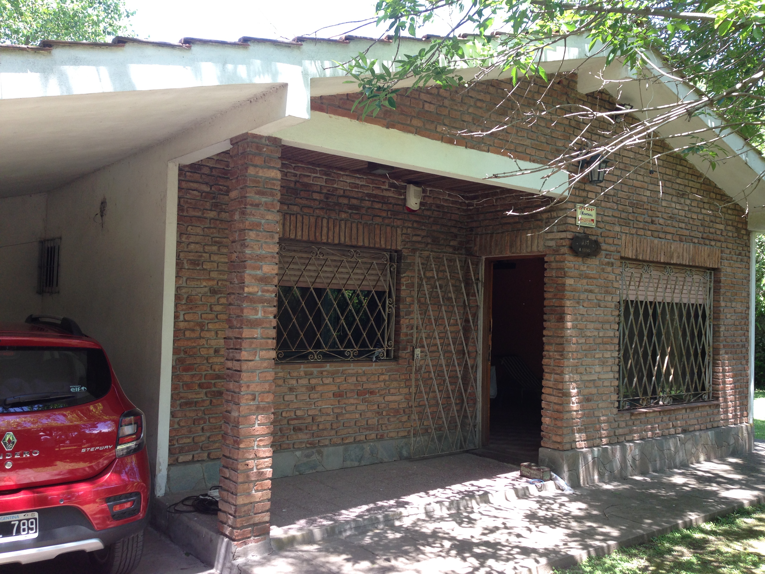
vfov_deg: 42.9
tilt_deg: +0.9
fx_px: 729
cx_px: 382
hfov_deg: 55.4
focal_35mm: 33
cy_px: 287
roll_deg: -0.3
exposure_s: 1/120
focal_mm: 4.12
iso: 50
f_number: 2.4
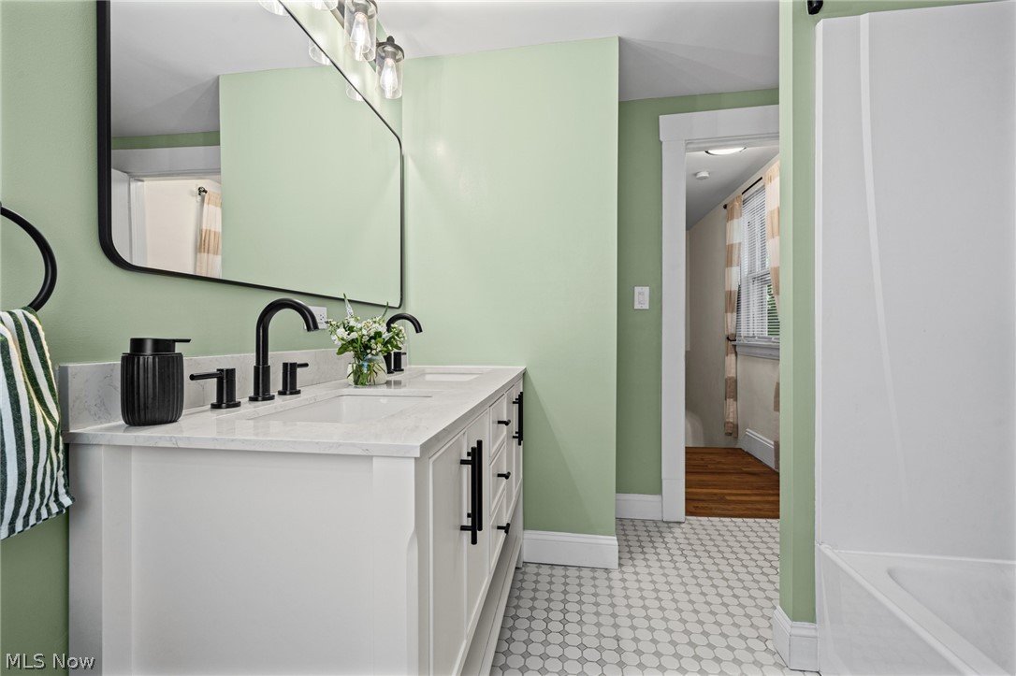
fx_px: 423
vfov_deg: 77.3
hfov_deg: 100.4
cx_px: 508
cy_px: 338
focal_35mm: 15
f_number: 9
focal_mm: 15
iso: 250
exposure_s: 1/4
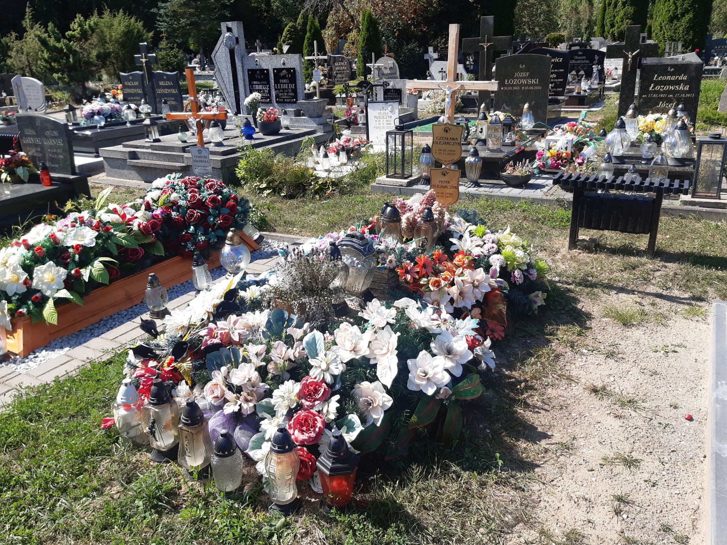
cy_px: 272
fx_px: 546
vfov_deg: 53.1
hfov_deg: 67.3
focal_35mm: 26
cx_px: 364
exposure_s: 1/1189
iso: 40
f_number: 1.7
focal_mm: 3.92
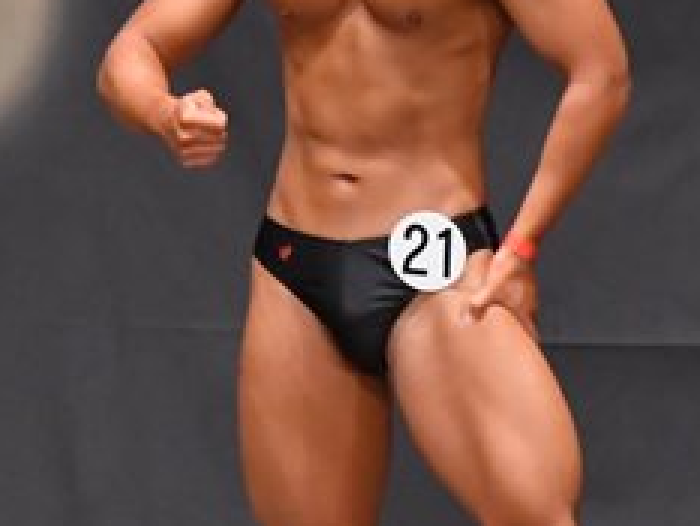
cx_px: 314
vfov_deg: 2.1
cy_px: 286
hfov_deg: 2.8
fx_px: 14567
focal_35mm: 720
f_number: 5.6
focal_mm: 150
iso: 6400
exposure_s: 1/400
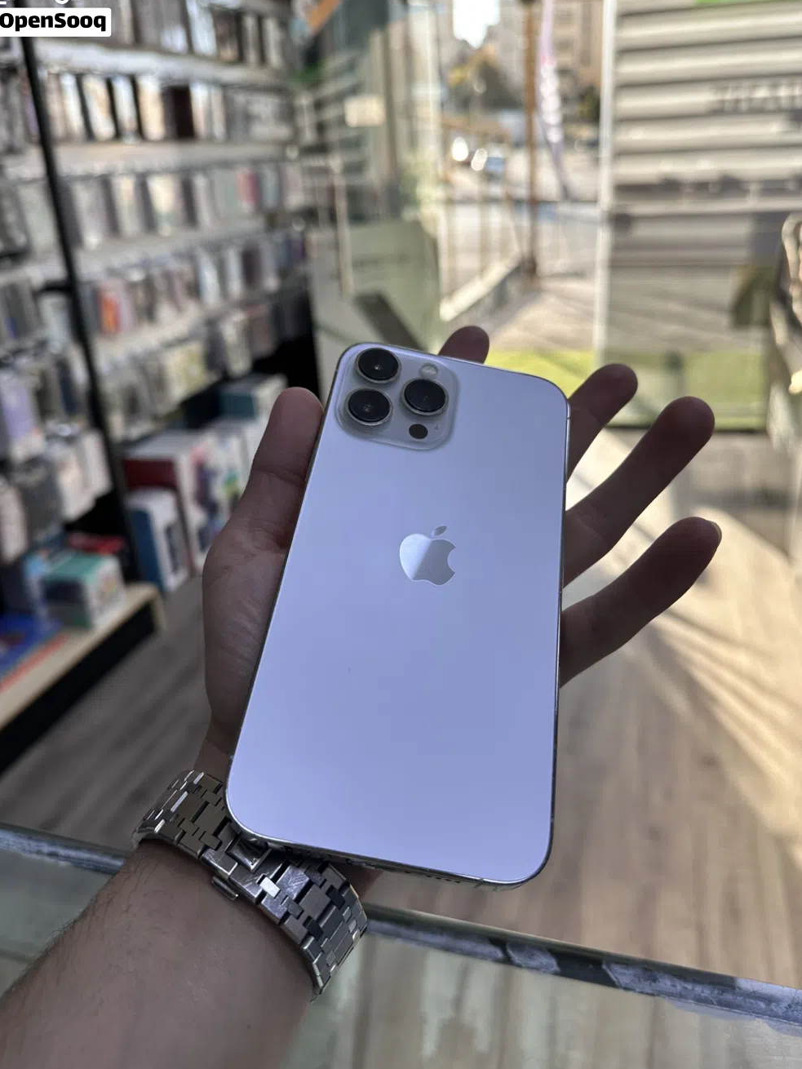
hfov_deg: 54.9
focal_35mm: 25
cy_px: 515
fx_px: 772
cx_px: 391
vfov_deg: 69.4
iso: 80
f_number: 1.78
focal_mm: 6.86
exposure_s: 1/676
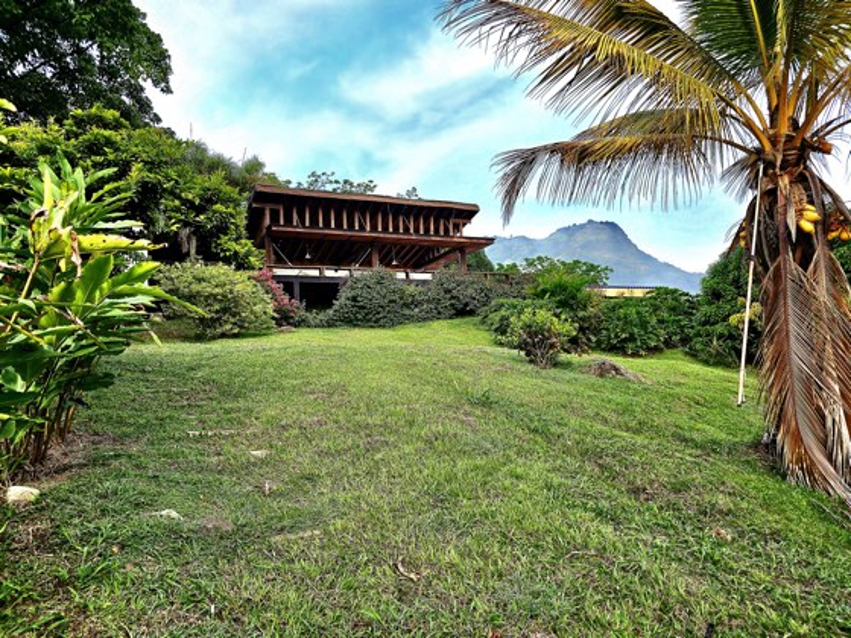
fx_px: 565
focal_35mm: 23
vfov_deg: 58.9
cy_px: 319
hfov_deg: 73.9
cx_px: 426
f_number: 1.7
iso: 12
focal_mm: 6.3
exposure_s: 1/182
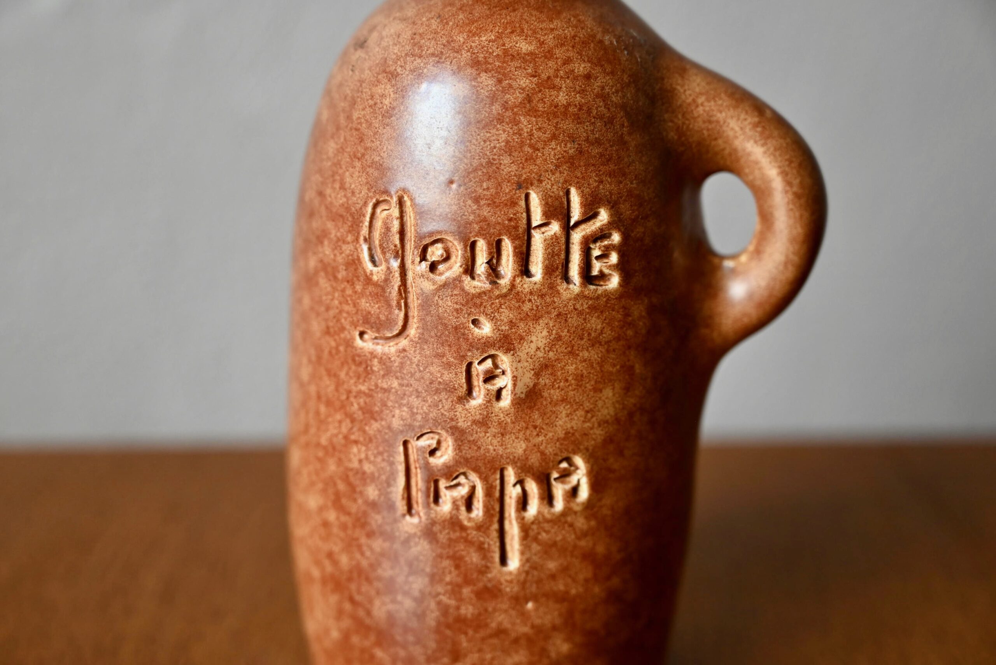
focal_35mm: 57
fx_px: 1578
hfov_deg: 35.0
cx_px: 498
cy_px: 332
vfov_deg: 23.8
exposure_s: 1/125
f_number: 4
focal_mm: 57
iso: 800
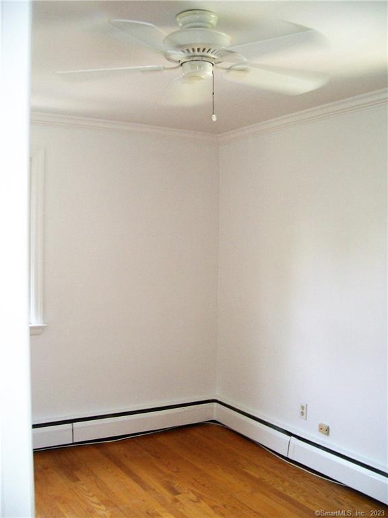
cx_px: 194
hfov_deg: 39.7
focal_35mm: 36
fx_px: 538
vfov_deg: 51.4
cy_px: 259
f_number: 2.7
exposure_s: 1/64
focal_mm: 6
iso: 140
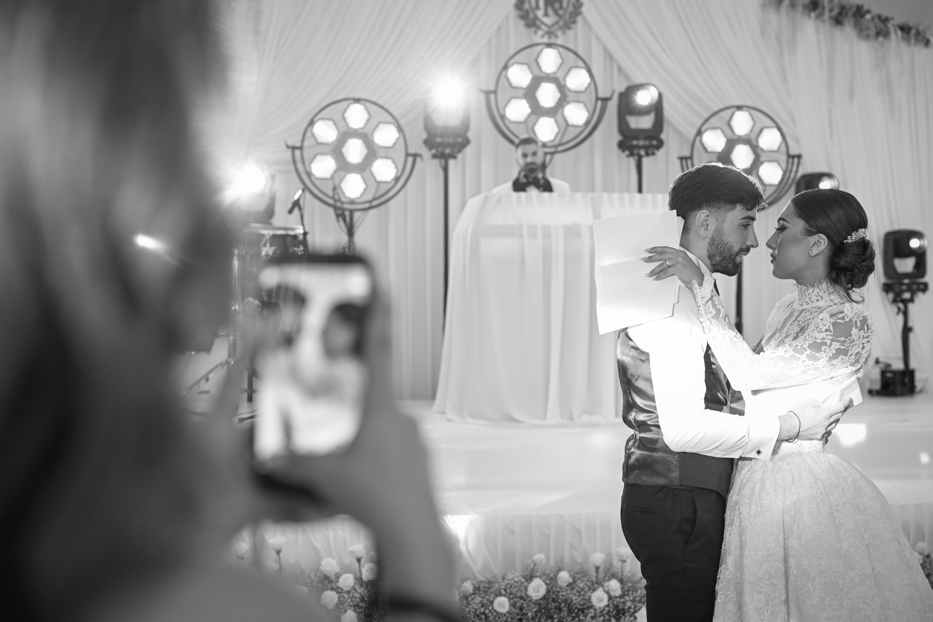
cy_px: 311
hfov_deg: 39.6
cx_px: 466
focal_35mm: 50
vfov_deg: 27.0
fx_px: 1296
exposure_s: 1/125
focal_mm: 50
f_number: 3.5
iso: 320
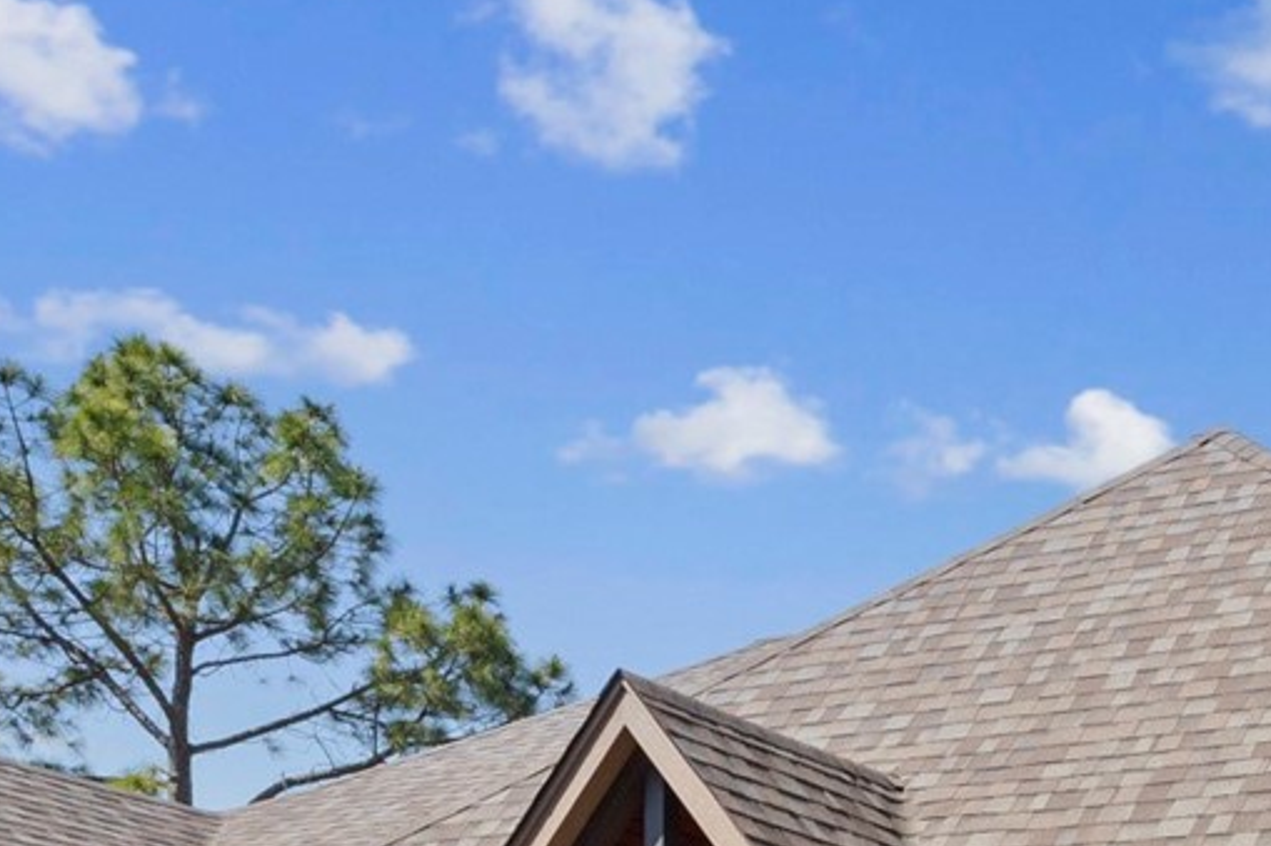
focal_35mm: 64
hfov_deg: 28.0
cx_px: 1471
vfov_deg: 18.3
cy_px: 1341
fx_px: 2259
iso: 200
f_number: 8
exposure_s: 1/640
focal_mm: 16
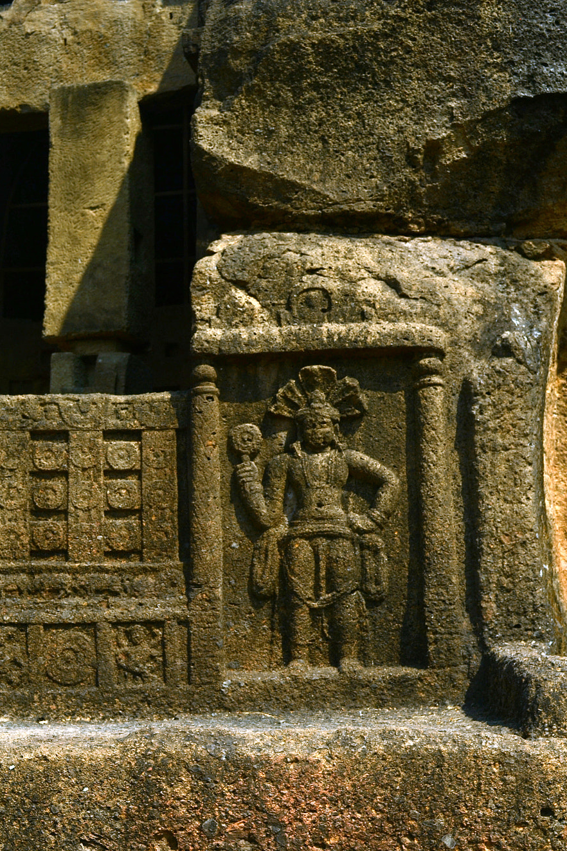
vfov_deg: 37.7
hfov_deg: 25.7
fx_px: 1243
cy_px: 493
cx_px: 249
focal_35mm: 53
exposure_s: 1/500
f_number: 5.6
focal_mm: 29
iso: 100
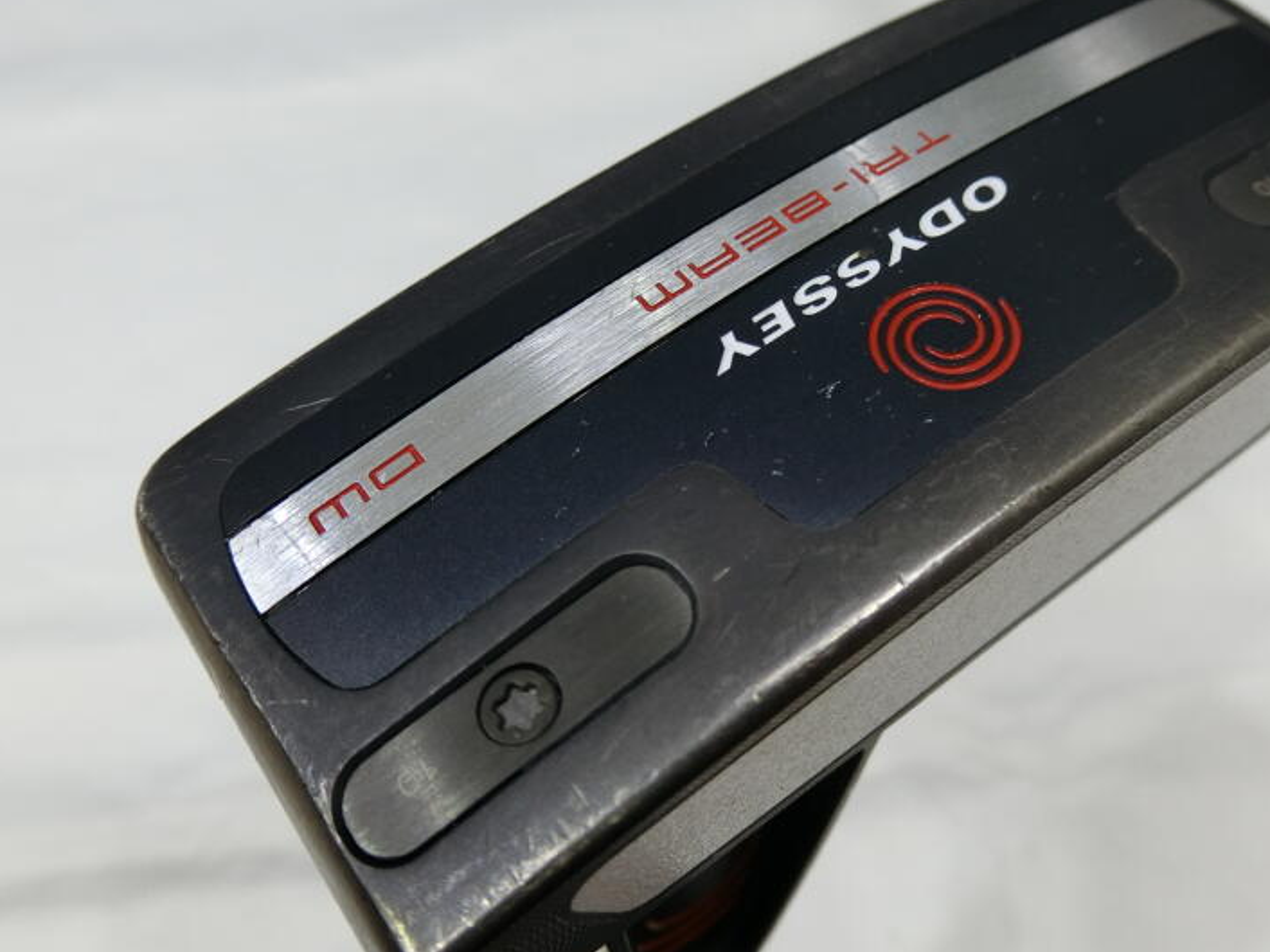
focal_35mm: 34
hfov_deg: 53.7
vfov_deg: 41.7
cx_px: 745
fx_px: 1247
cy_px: 437
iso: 160
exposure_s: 1/125
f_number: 2.8
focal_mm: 5.4
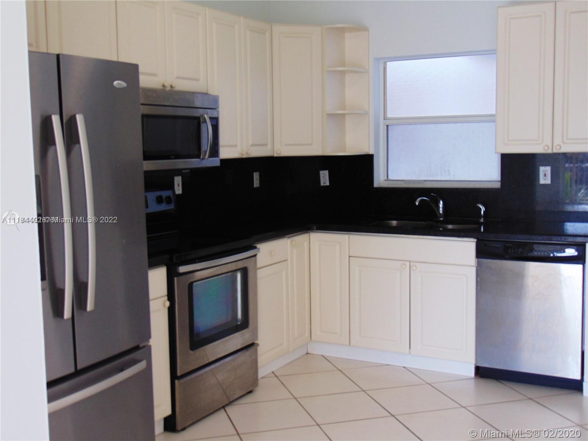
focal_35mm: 42
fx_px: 713
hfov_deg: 44.8
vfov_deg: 34.3
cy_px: 220
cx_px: 294
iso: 80
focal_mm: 7.6
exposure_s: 1/40
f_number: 3.3
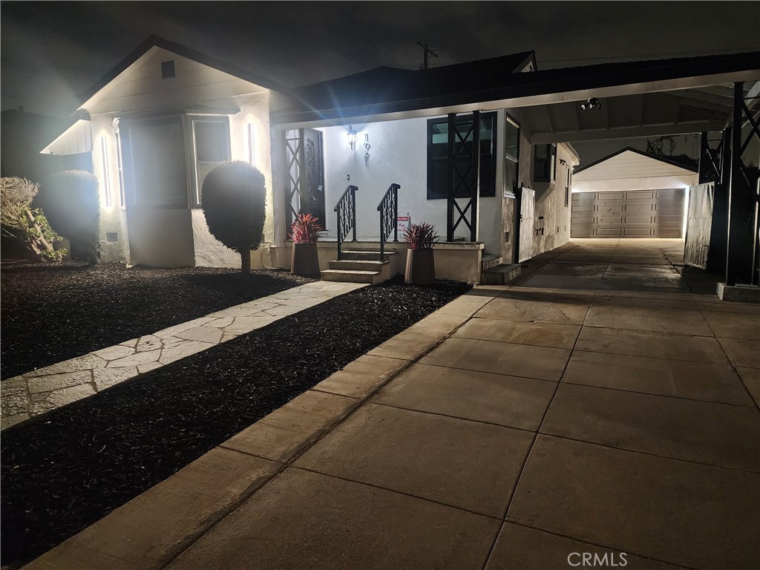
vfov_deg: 58.9
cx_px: 380
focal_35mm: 23
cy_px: 285
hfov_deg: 73.9
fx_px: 505
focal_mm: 6.4
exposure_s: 1/24
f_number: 1.8
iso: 800
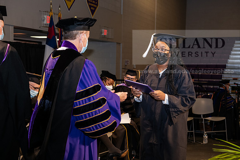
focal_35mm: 58
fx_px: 387
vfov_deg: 23.4
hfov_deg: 34.5
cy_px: 80
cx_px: 120
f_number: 6.3
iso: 1600
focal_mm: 58
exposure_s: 1/200
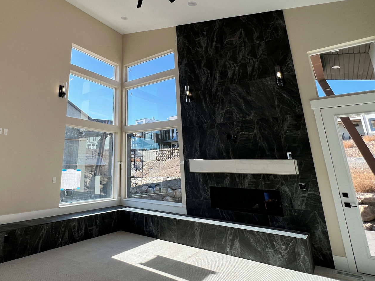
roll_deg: +1.4
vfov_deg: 61.9
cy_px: 95
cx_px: 125
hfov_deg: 76.5
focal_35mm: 21
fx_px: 227
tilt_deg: +17.0
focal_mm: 1.57
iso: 32
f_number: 1.8
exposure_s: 1/457
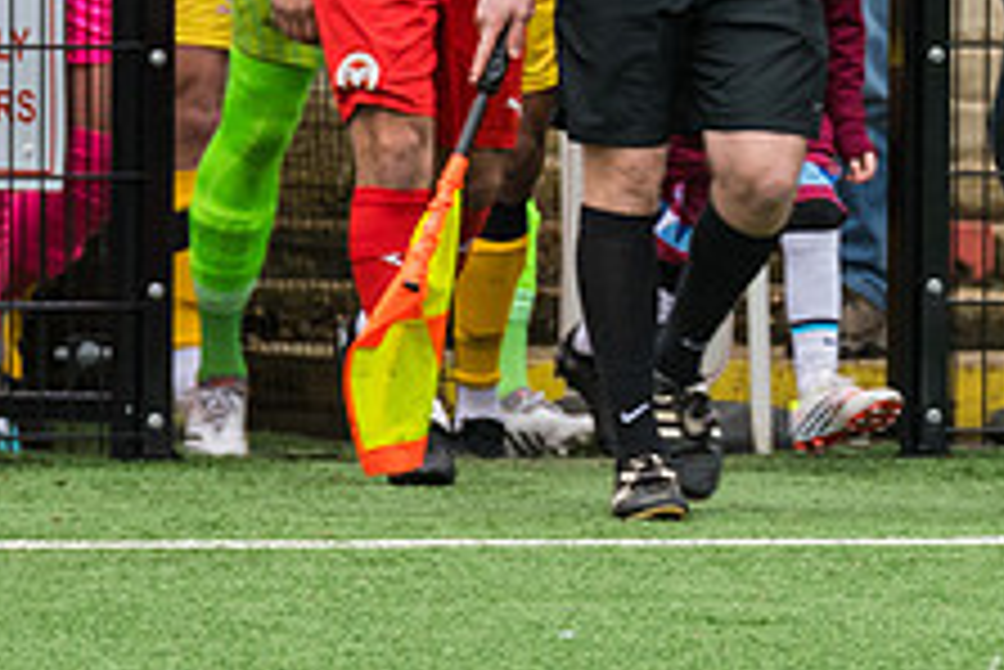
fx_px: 32706
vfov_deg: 1.2
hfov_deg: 1.8
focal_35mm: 1172
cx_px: 1207
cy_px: -2
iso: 800
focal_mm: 300
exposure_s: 1/400
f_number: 5
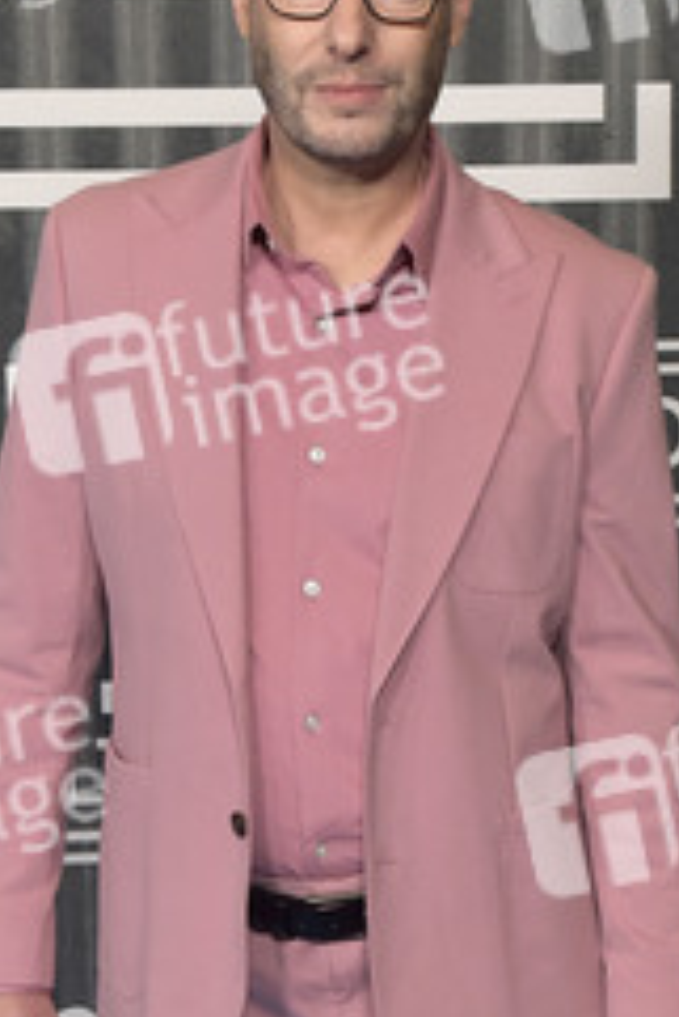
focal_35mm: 73
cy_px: 587
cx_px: 352
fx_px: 2062
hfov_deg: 18.7
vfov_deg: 27.7
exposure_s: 1/250
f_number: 6.3
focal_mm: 44
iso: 2500
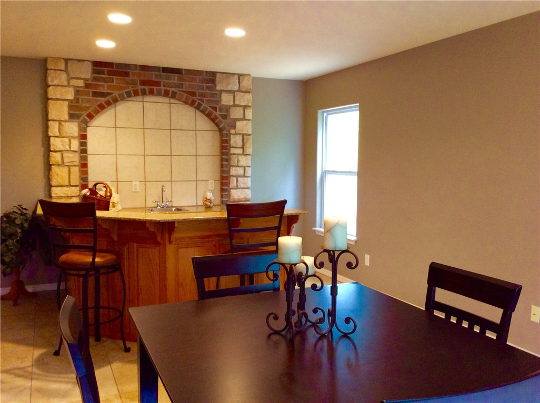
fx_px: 498
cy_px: 202
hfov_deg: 56.9
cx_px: 270
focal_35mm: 32
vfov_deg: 44.0
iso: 160
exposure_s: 1/24
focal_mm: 3.3
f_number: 2.4
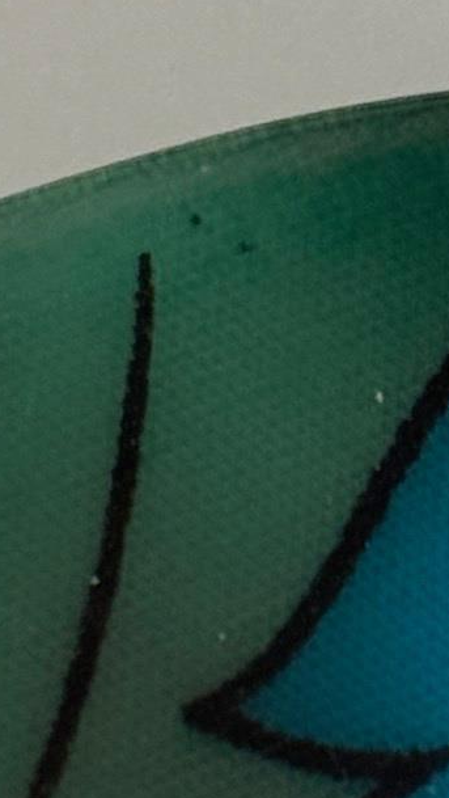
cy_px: 1035
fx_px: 7316
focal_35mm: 346
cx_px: 165
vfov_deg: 6.2
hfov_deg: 3.5
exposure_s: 1/100
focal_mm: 6.76
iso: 125
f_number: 1.78
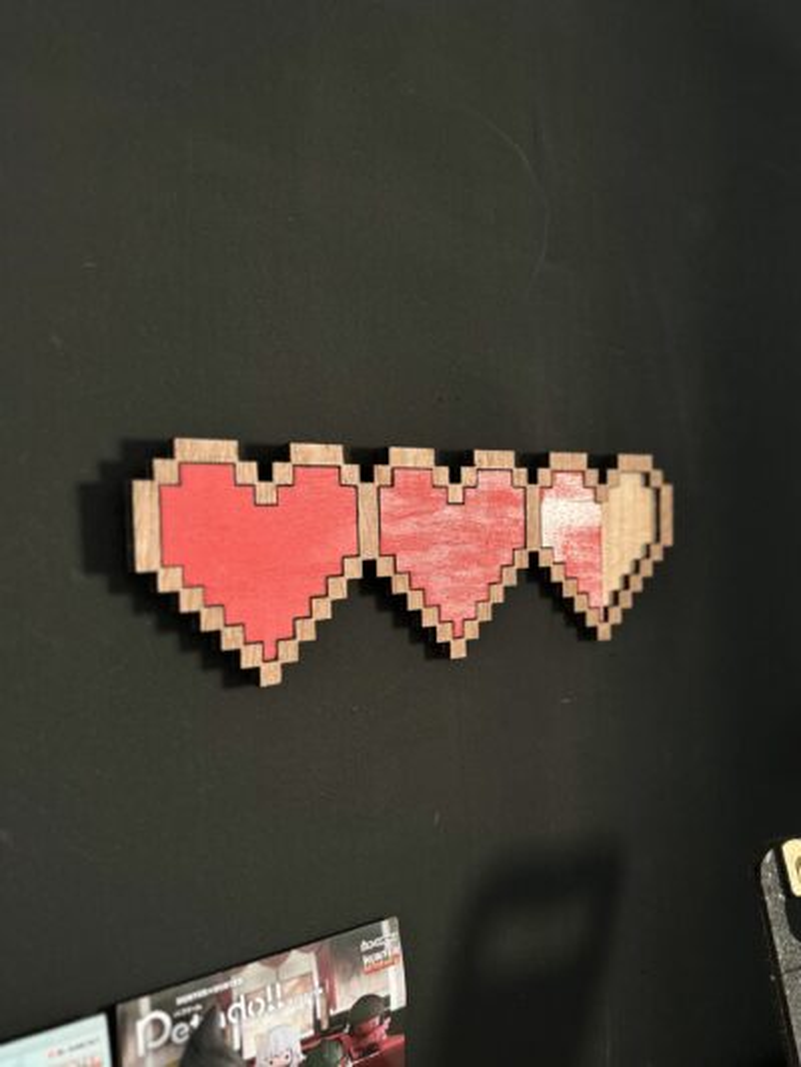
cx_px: 400
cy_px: 534
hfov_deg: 56.8
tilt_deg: +0.2
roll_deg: -2.3
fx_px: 740
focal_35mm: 24
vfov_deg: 71.6
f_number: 1.78
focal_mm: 6.86
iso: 200
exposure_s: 1/50
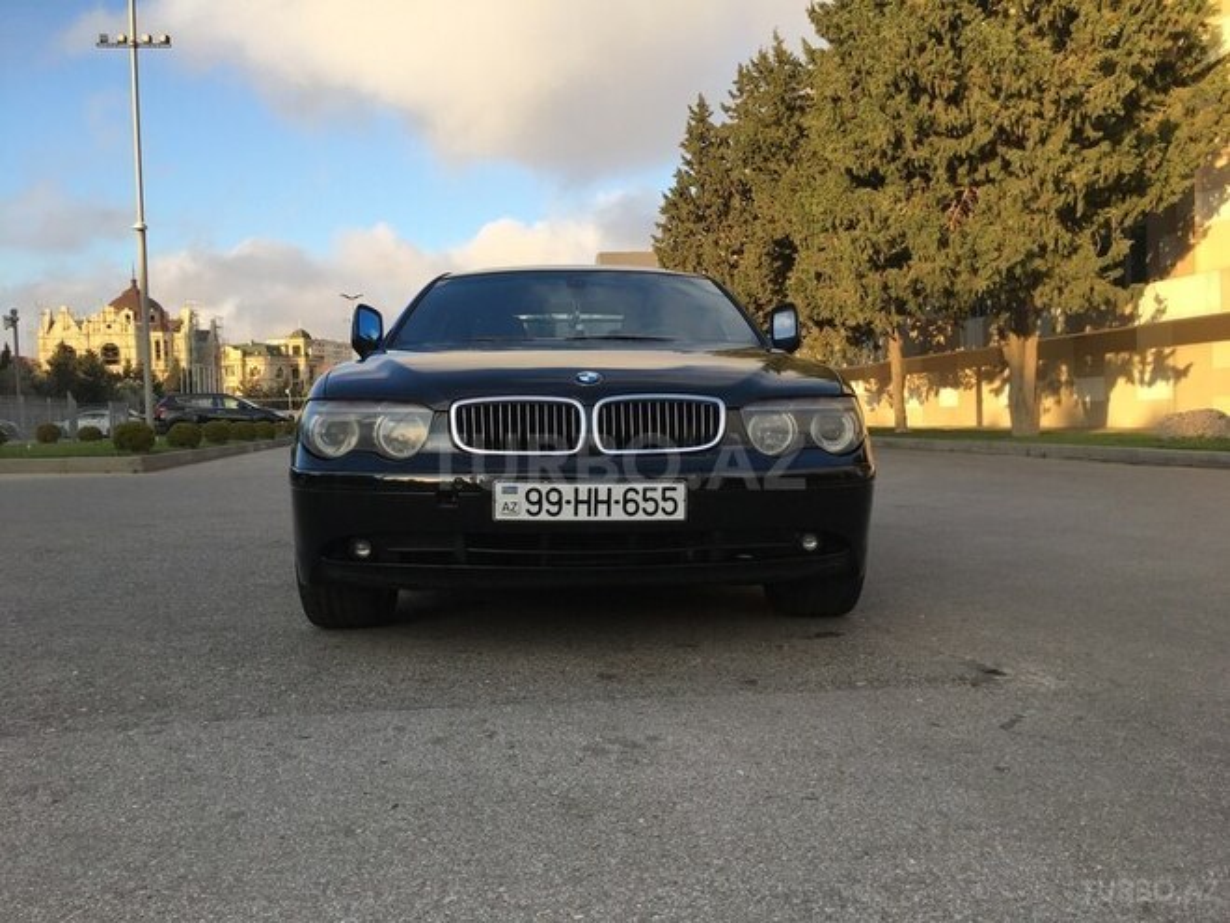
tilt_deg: -2.1
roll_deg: +2.0
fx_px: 1030
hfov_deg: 61.7
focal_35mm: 29
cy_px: 462
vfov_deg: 48.2
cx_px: 615
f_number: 2.2
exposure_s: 1/437
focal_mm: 4.15
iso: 25
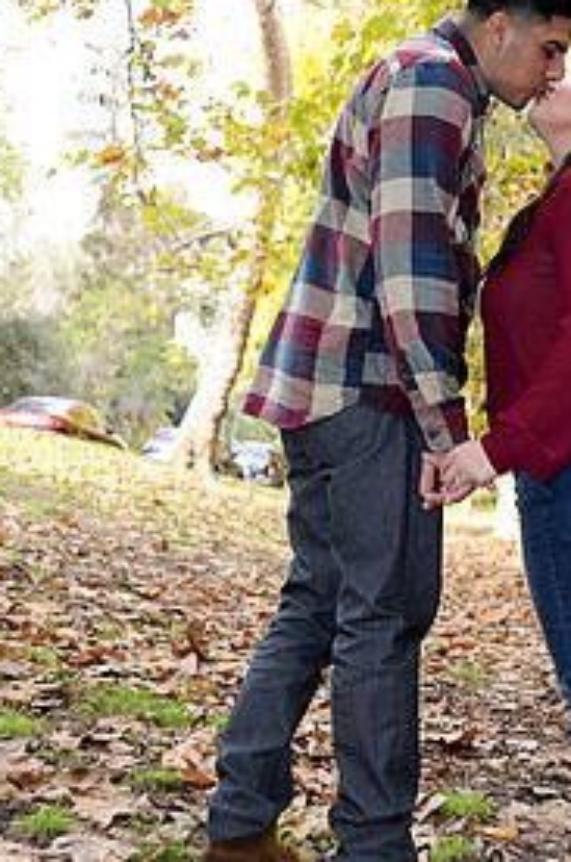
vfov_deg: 32.4
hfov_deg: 21.6
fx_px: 1481
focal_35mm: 62
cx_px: 448
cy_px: 394
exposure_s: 1/125
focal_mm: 38
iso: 320
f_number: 4.5
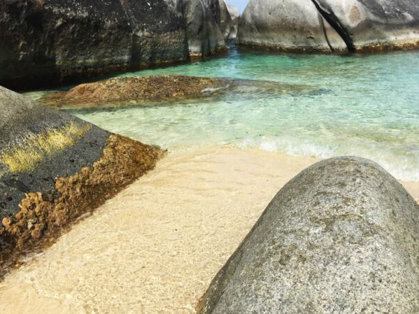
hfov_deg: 58.3
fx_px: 375
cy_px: 155
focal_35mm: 31
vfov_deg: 45.4
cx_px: 200
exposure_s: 1/1980
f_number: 2.2
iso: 32
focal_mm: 4.15
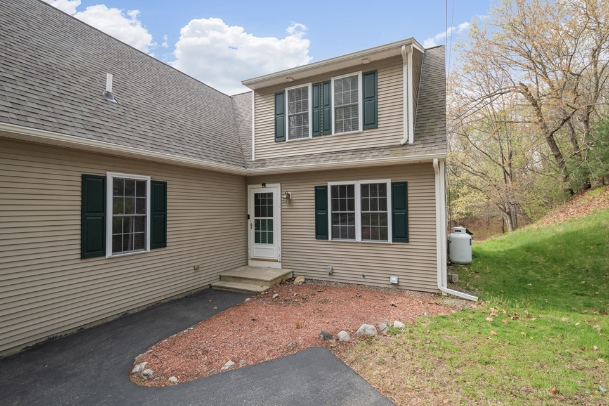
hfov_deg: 96.7
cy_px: 203
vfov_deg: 73.7
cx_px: 310
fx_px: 271
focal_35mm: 16
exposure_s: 1/320
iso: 250
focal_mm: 10
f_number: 8
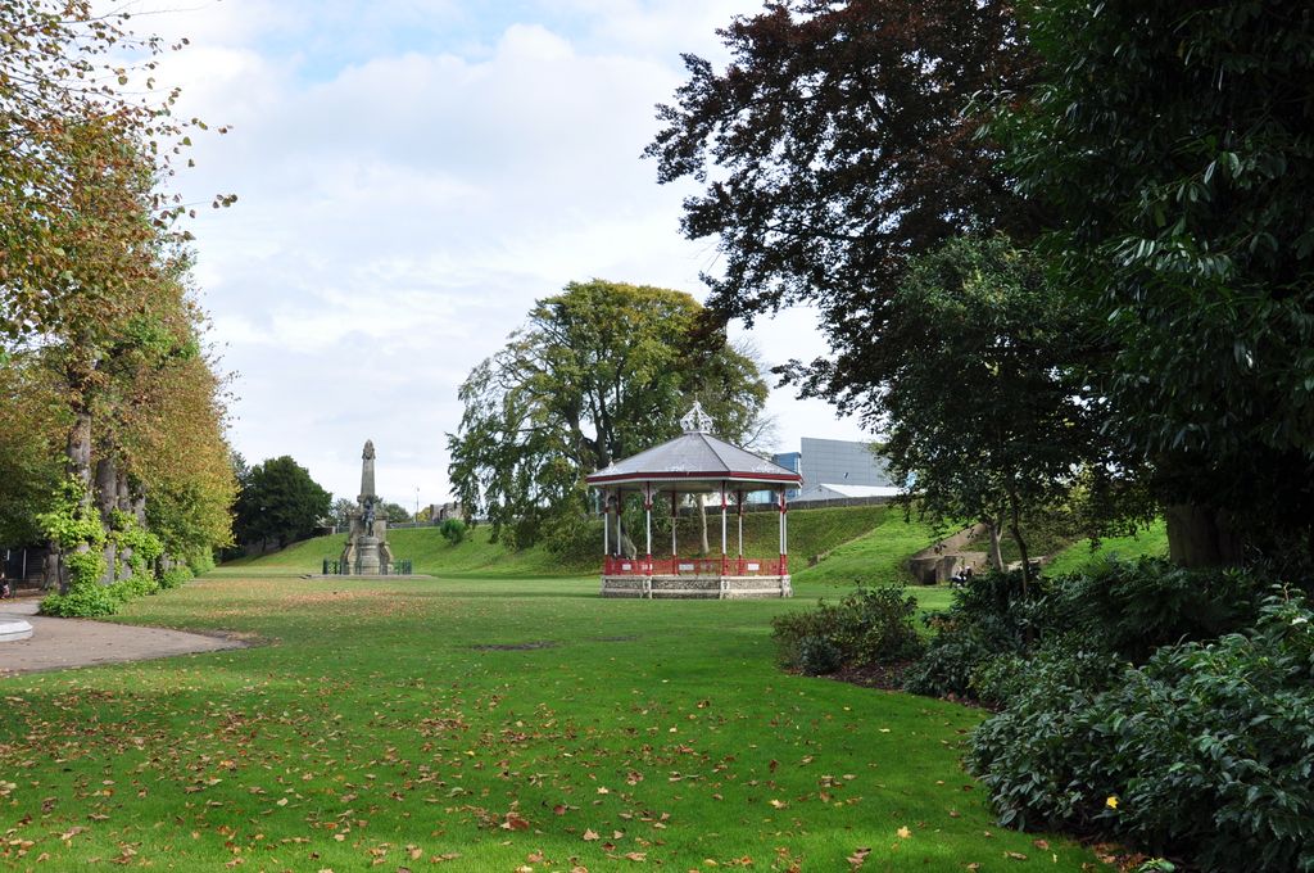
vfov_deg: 39.9
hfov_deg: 57.3
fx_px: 1203
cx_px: 657
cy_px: 436
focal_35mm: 33
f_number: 9
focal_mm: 22
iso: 200
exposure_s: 1/125
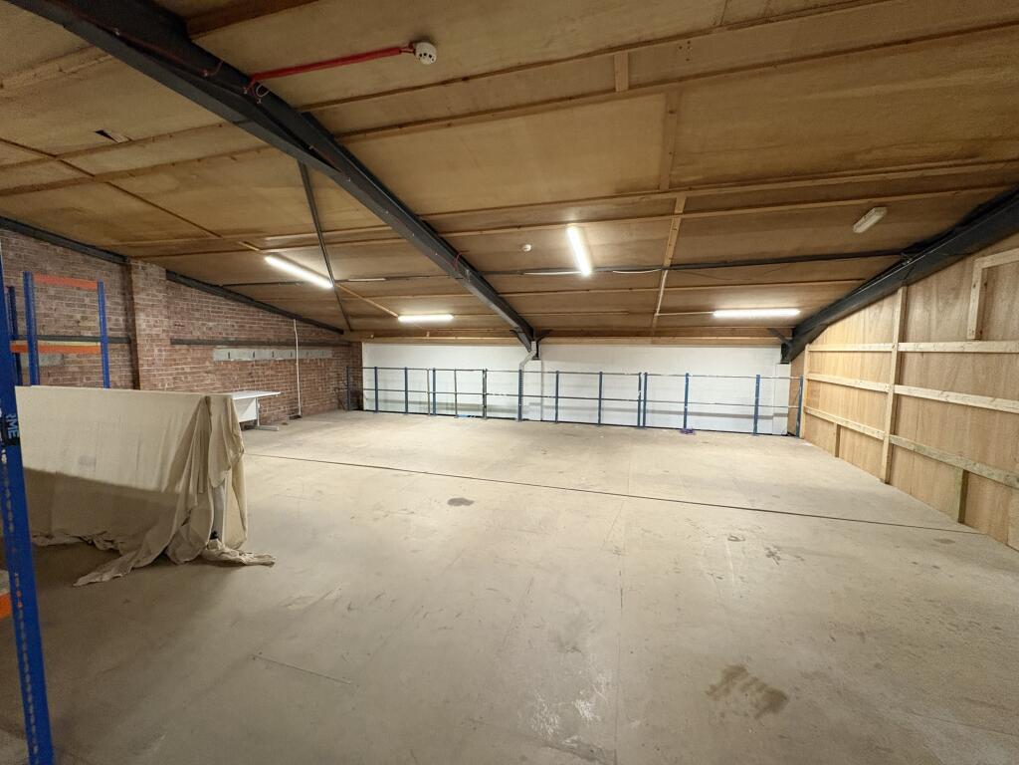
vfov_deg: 85.7
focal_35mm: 14
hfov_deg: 102.1
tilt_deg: -4.1
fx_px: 412
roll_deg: +0.2
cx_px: 510
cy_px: 382
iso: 500
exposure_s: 1/50
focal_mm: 2.22
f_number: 2.2
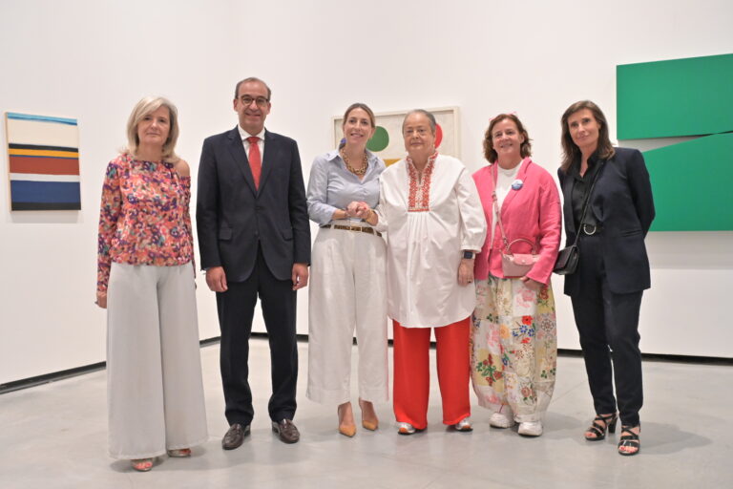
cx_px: 366
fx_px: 672
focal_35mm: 33
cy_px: 244
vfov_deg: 40.0
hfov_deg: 57.2
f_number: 5.6
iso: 3200
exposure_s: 1/80
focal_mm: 33
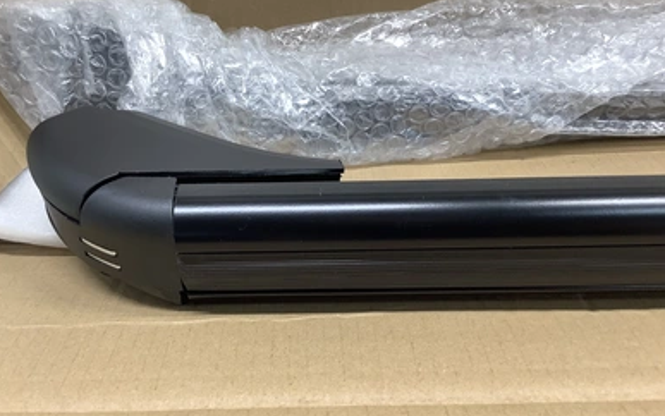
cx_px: 325
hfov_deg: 56.7
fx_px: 616
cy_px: 227
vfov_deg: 37.3
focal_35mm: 34
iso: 64
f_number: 2.4
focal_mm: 3.3
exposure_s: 1/60
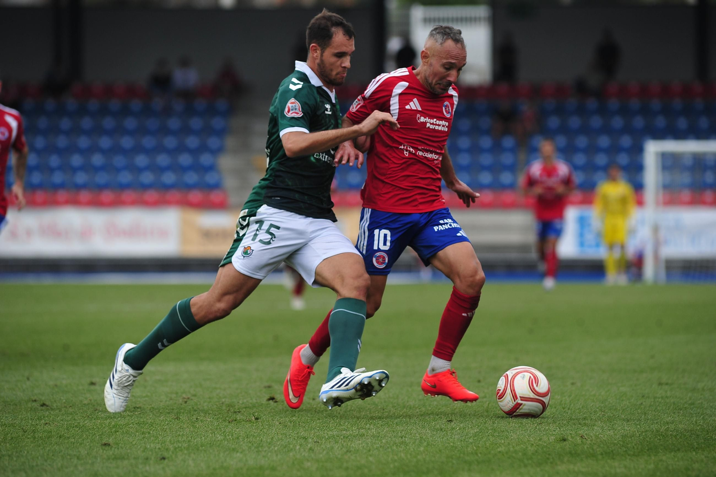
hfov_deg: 6.9
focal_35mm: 300
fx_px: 5963
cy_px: 238
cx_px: 358
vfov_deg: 4.6
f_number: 4.5
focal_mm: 300
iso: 500
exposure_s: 1/1000
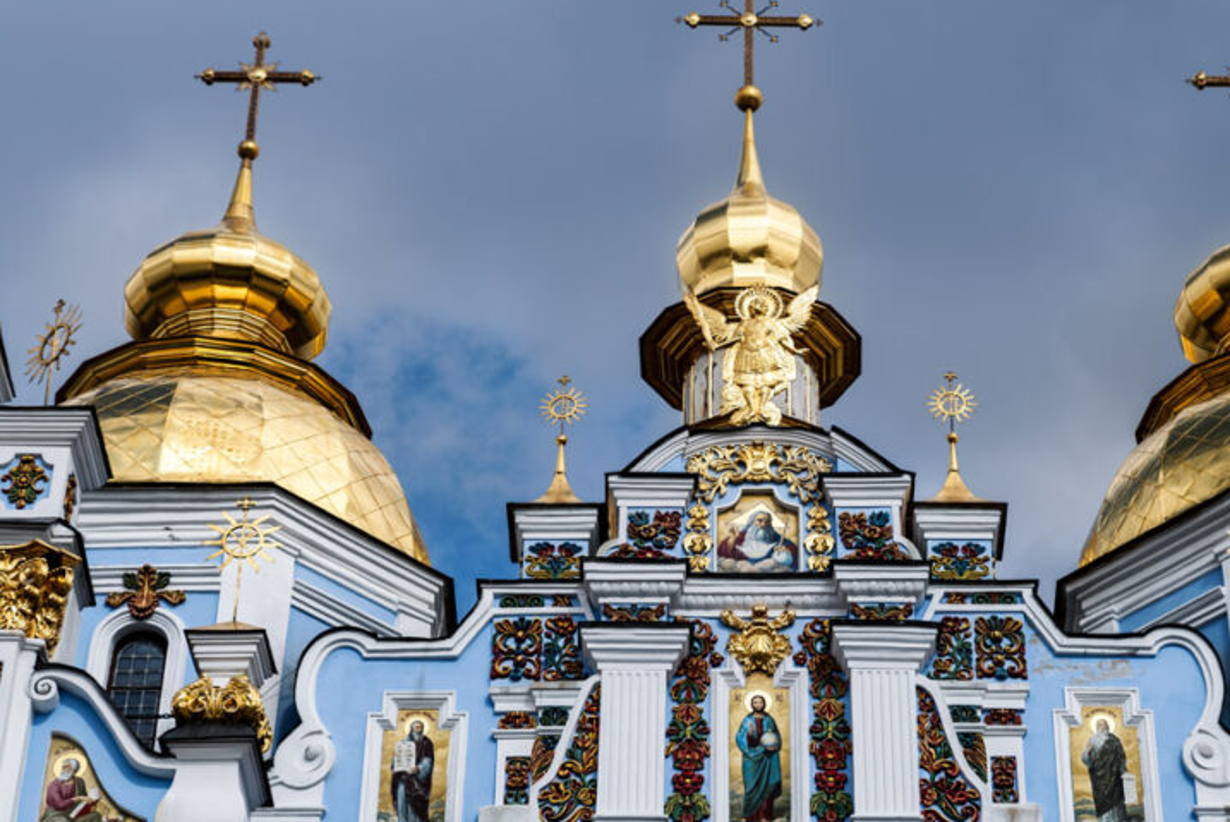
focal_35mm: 100
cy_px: 372
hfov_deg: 20.4
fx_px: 3419
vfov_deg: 13.7
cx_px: 755
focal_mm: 70
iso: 100
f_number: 4
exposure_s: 1/1250
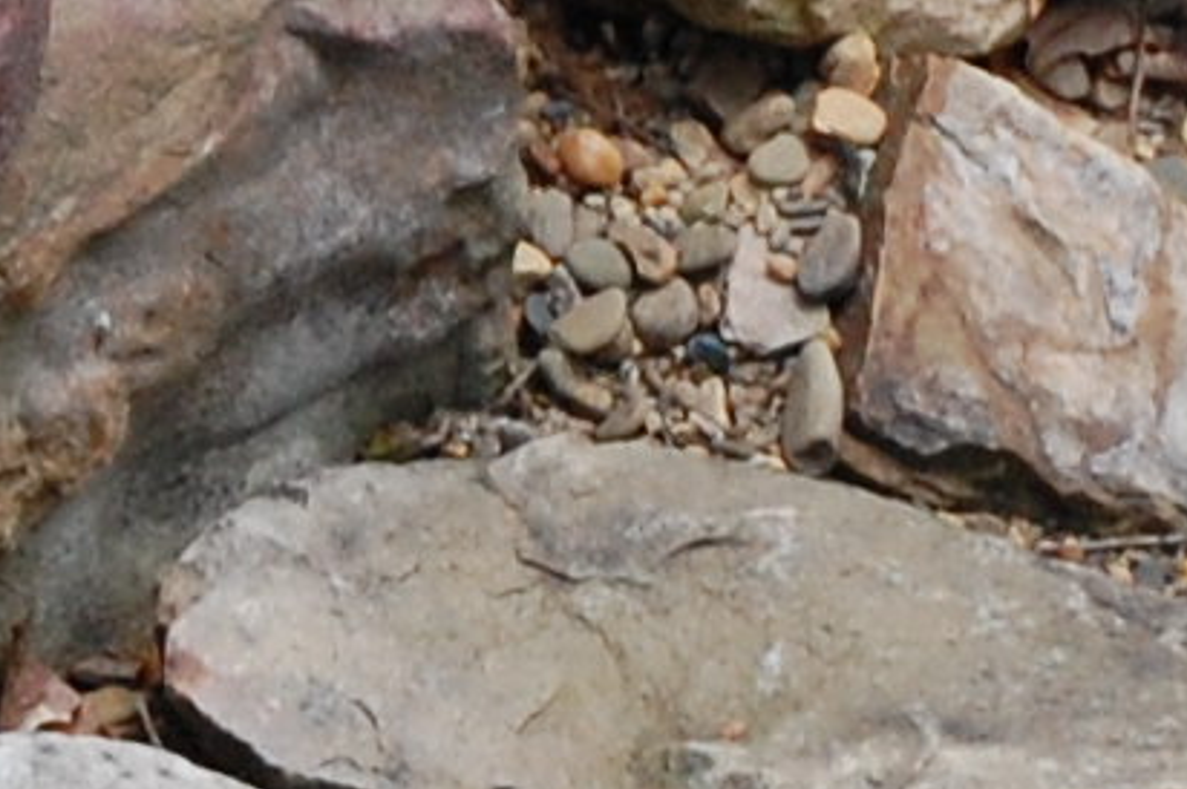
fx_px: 35350
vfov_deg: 1.3
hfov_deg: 1.9
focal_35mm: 1073
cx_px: -1432
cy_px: 550
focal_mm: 98
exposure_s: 1/640
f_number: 6.3
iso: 800
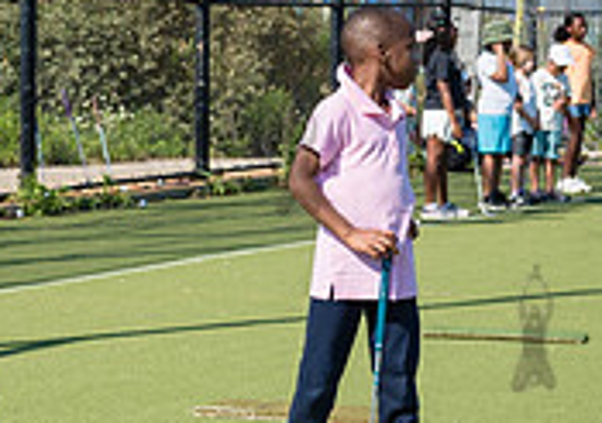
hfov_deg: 12.7
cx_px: -149
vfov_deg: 9.2
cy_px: 164
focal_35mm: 154
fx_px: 2619
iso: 100
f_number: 5
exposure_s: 1/640
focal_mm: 36
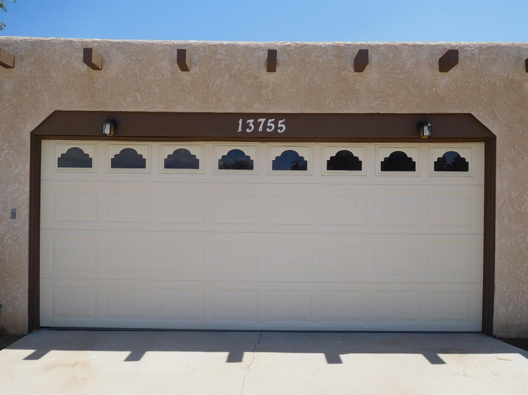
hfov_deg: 69.4
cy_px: 198
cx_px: 264
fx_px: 381
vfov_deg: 54.9
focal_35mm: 25
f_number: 6.8
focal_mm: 4.5
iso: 125
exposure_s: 1/500
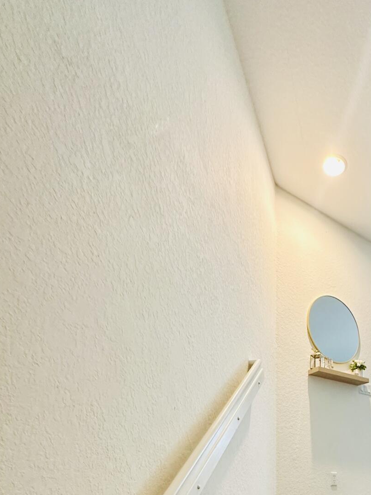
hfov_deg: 48.3
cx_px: 324
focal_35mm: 26
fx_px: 371
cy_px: 457
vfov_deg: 56.7
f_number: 2.2
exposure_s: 1/60
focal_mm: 2.22
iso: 500
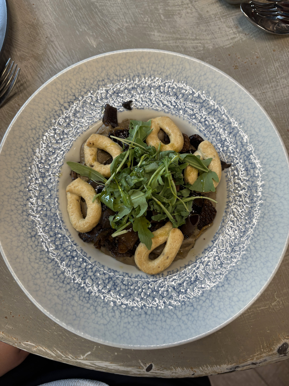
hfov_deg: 53.1
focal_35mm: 26
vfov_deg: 67.3
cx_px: 144
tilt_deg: -77.8
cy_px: 193
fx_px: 289
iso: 64
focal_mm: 5.96
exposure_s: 1/100
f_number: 1.6
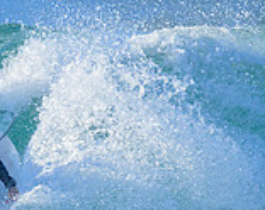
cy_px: 302
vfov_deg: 0.4
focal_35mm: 3840
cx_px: -293
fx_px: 30042
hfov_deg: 0.5
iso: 1100
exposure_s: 1/2000
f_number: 6.3
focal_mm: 800
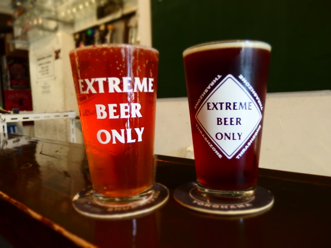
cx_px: 166
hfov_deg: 67.3
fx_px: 249
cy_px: 124
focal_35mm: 26
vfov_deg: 53.1
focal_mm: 4.7
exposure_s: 1/30
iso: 320
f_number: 1.8
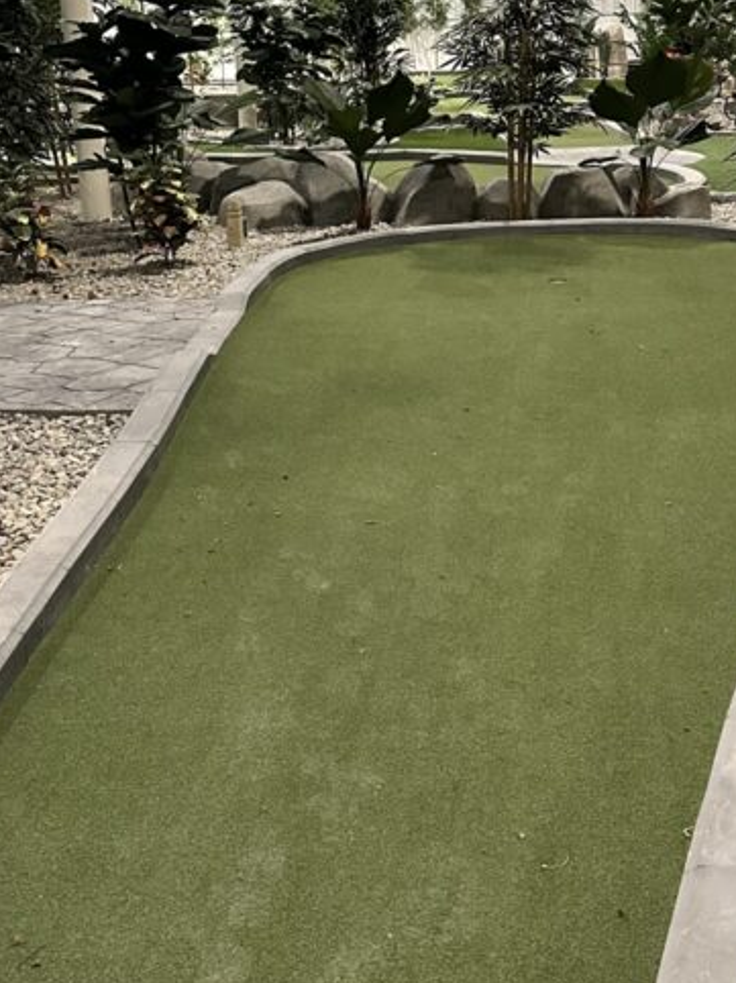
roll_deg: +1.7
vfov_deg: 37.4
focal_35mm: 51
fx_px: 1447
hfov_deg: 28.5
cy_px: 422
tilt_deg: -17.6
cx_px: 404
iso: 1000
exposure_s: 1/47
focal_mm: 6.86
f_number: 1.78
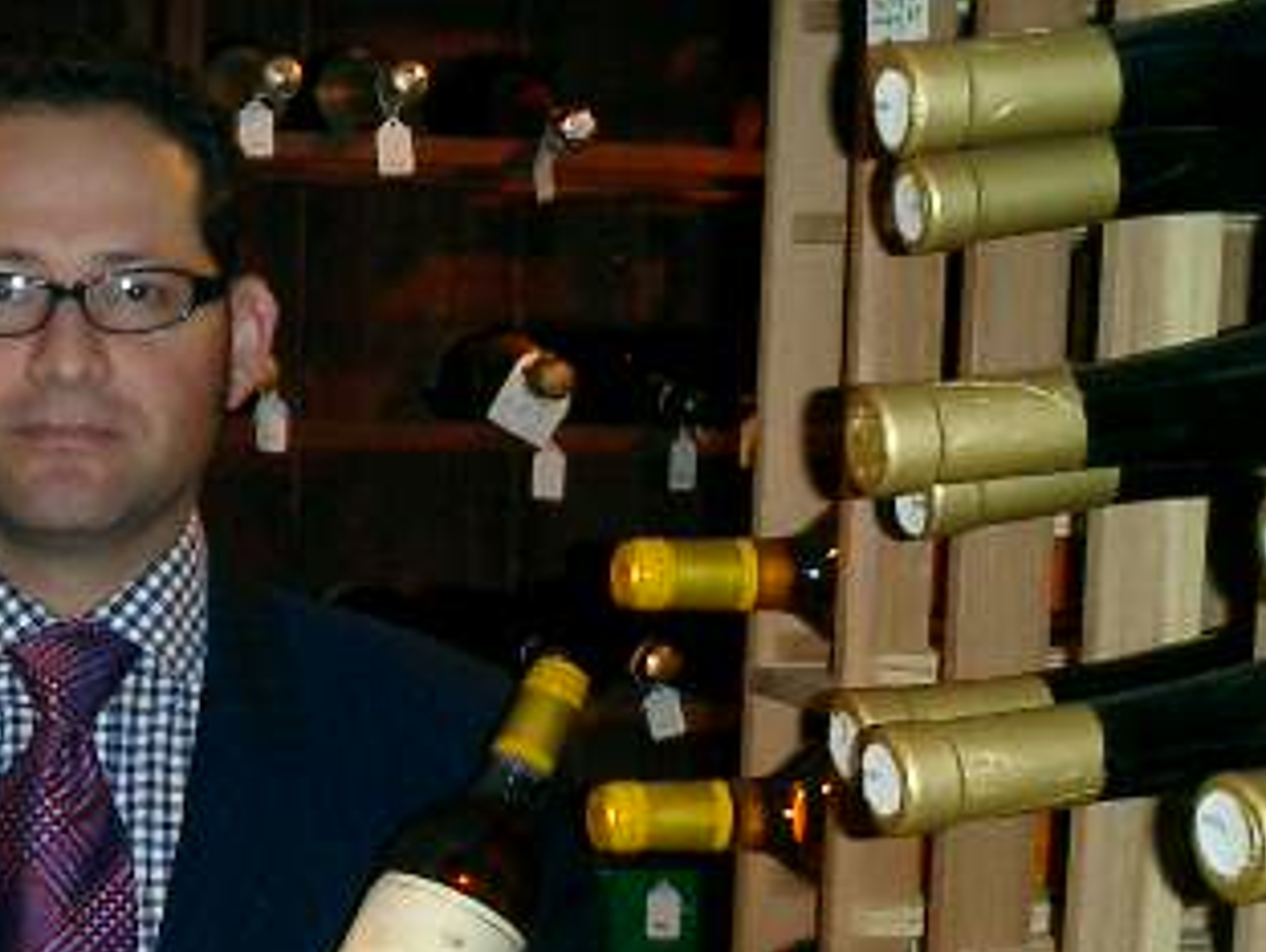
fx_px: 2710
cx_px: 45
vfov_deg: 19.7
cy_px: 777
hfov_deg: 25.2
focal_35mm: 74
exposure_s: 1/30
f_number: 3.2
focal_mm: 7.5
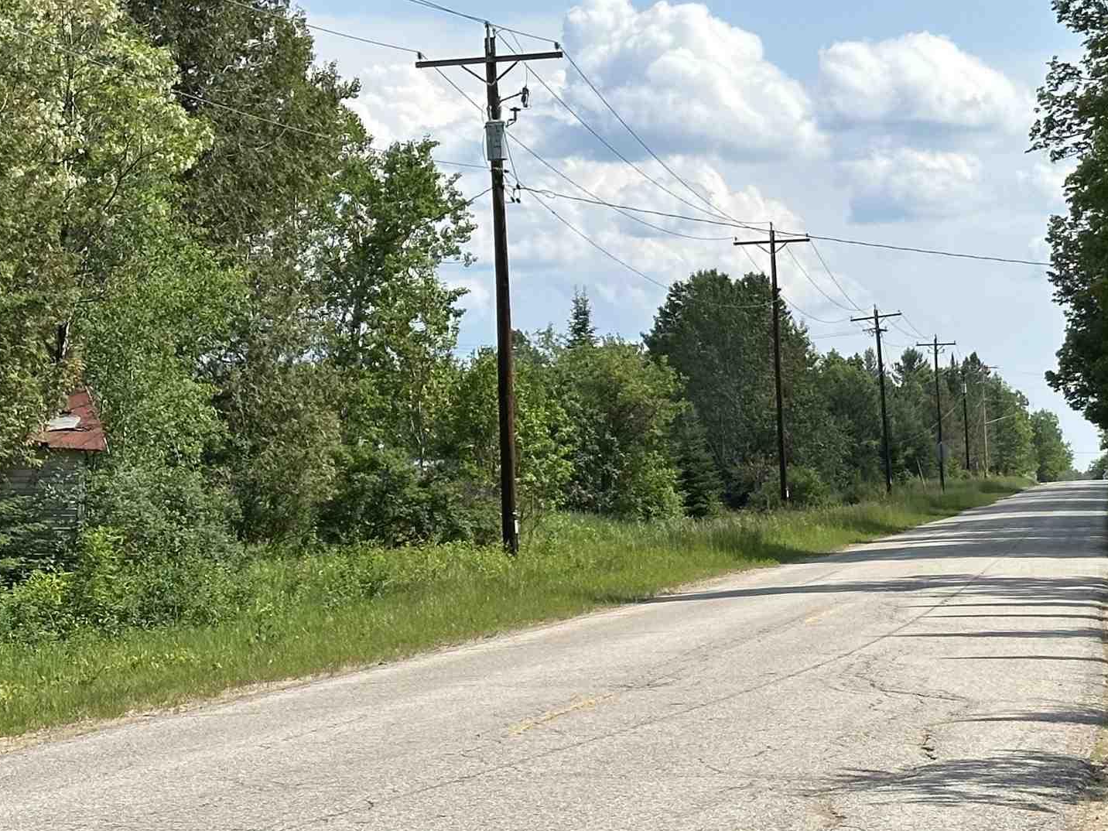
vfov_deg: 14.4
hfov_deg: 19.0
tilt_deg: +2.1
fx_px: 3297
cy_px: 433
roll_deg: +2.2
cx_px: 830
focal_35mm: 103
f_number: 1.78
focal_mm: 6.86
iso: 64
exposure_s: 1/5000
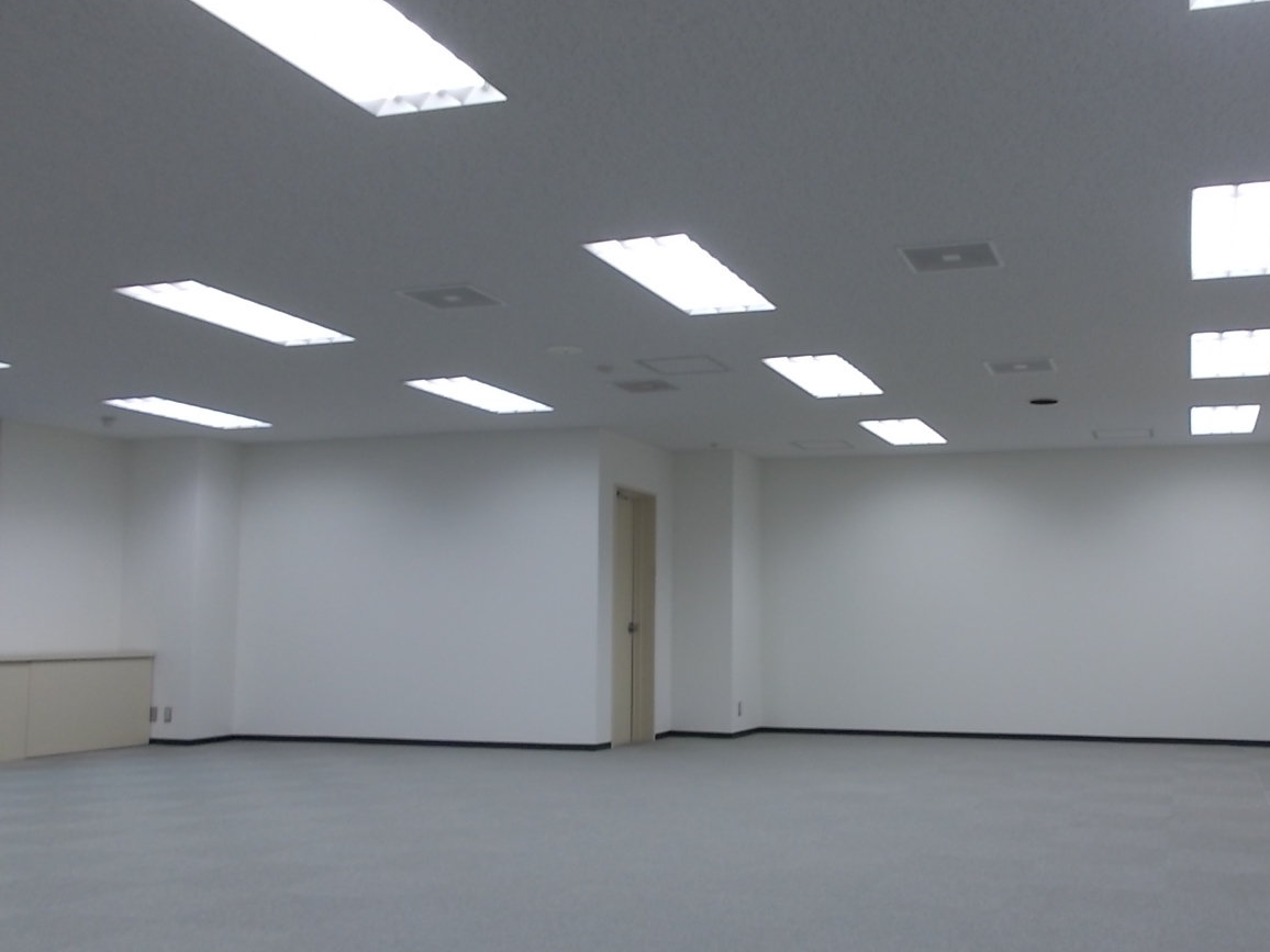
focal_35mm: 36
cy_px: 530
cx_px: 773
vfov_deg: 39.6
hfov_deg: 51.0
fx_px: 1321
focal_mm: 4.6
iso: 80
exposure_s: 1/30
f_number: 3.2
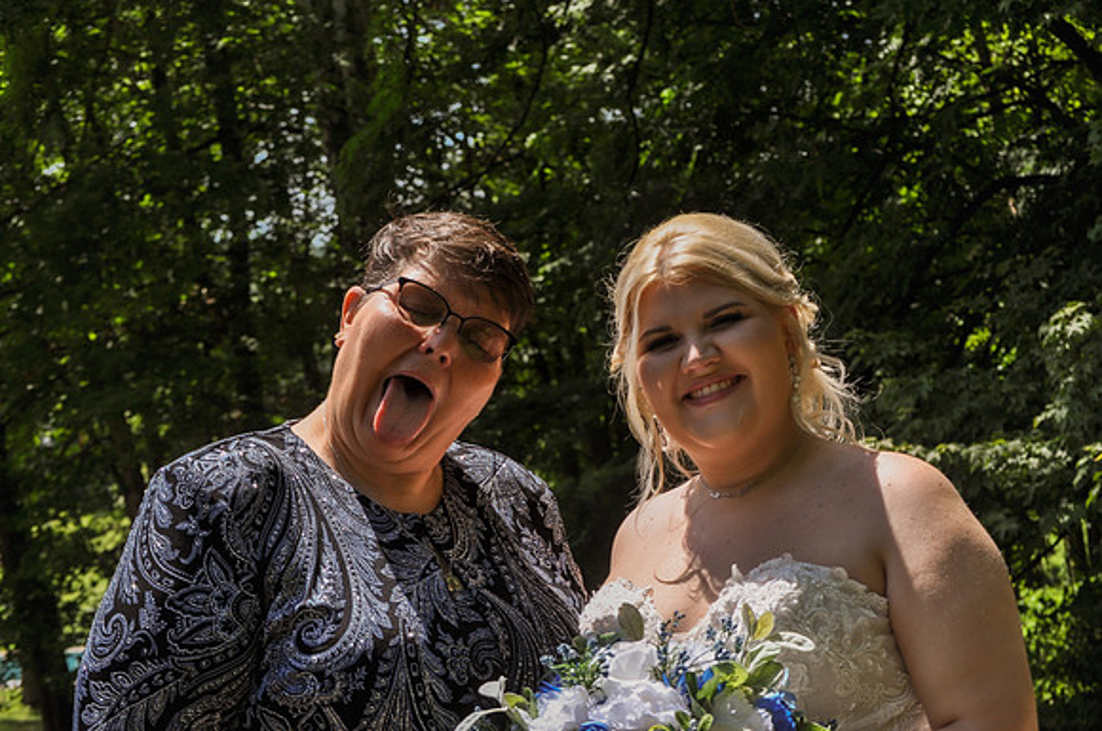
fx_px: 4585
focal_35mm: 150
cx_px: 551
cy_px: 366
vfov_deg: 9.1
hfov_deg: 13.7
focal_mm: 100
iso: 200
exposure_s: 1/400
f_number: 10
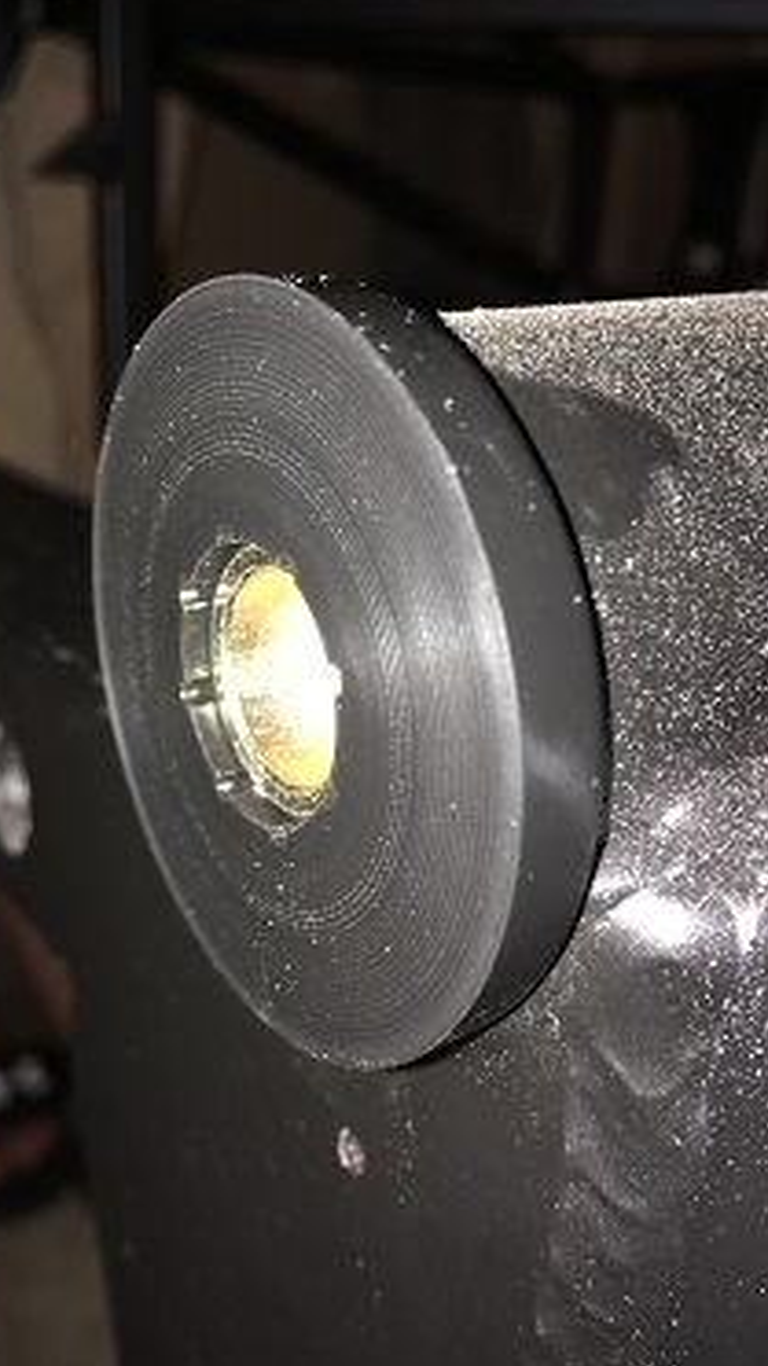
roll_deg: -2.7
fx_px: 1232
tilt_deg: -20.2
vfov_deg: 58.0
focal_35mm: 34
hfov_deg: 34.3
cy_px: 709
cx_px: 265
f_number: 2.2
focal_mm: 4.15
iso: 25
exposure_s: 1/20
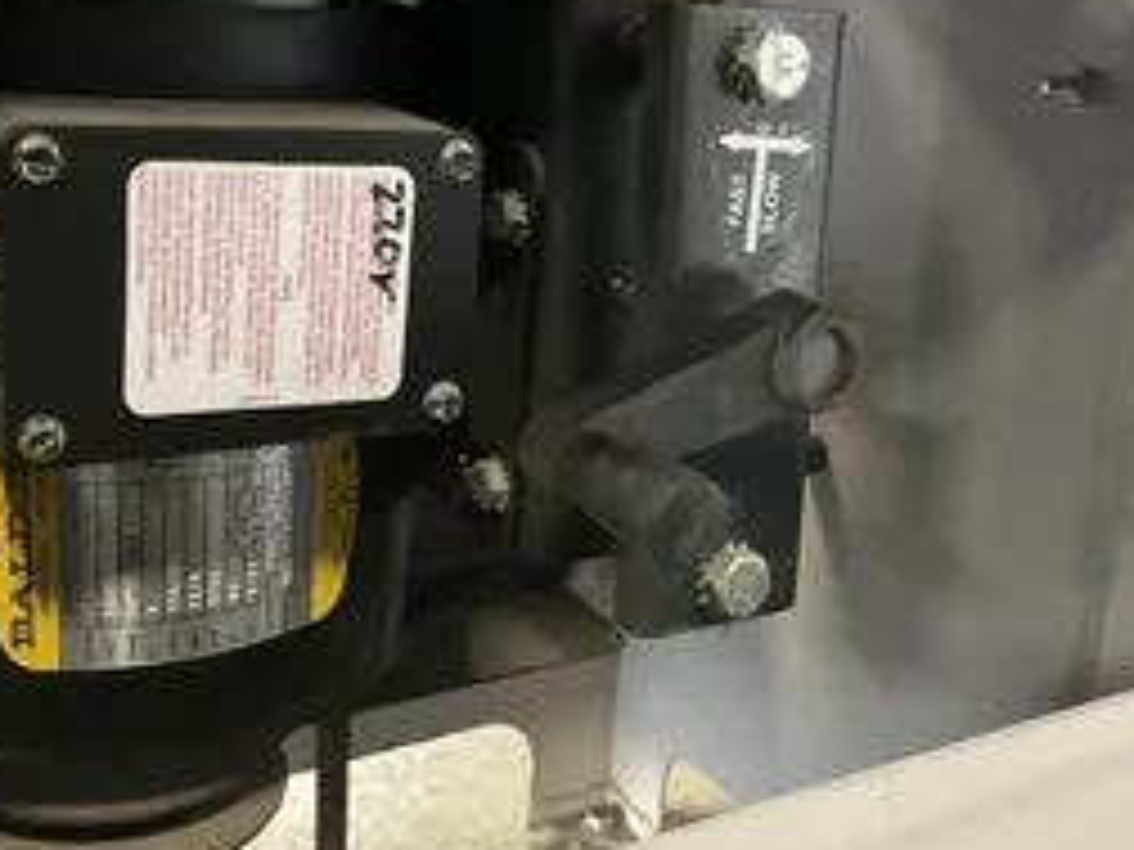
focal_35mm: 46
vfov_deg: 31.5
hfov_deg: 41.0
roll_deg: -5.4
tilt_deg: -16.8
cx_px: 688
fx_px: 1507
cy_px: 360
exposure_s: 1/29
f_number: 1.8
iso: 640
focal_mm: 3
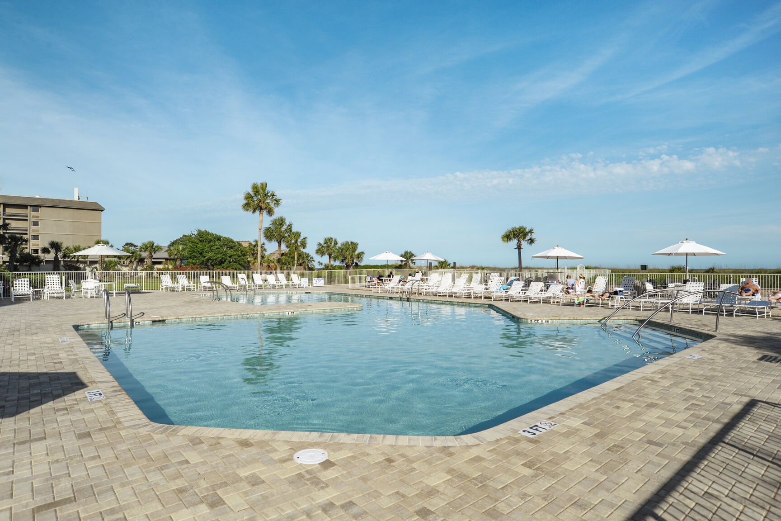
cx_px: 390
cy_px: 260
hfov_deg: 81.2
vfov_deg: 59.5
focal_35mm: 21
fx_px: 456
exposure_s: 1/1000
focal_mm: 21
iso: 320
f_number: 9
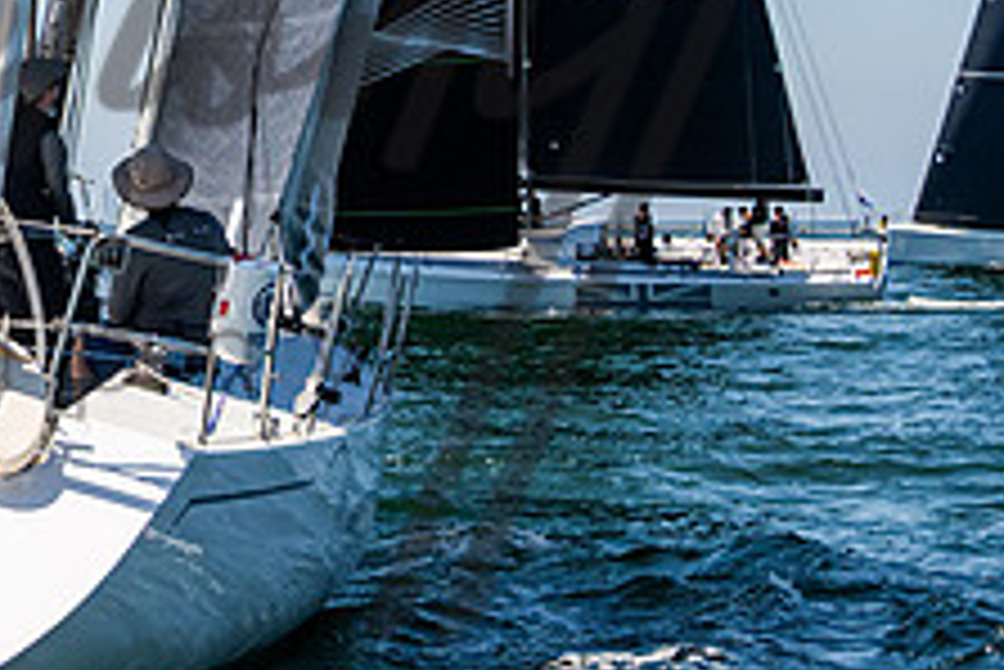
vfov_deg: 9.9
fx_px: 3851
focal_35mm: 138
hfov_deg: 14.5
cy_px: 52
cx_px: -96
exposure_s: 1/2500
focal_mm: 41
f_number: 8
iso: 500
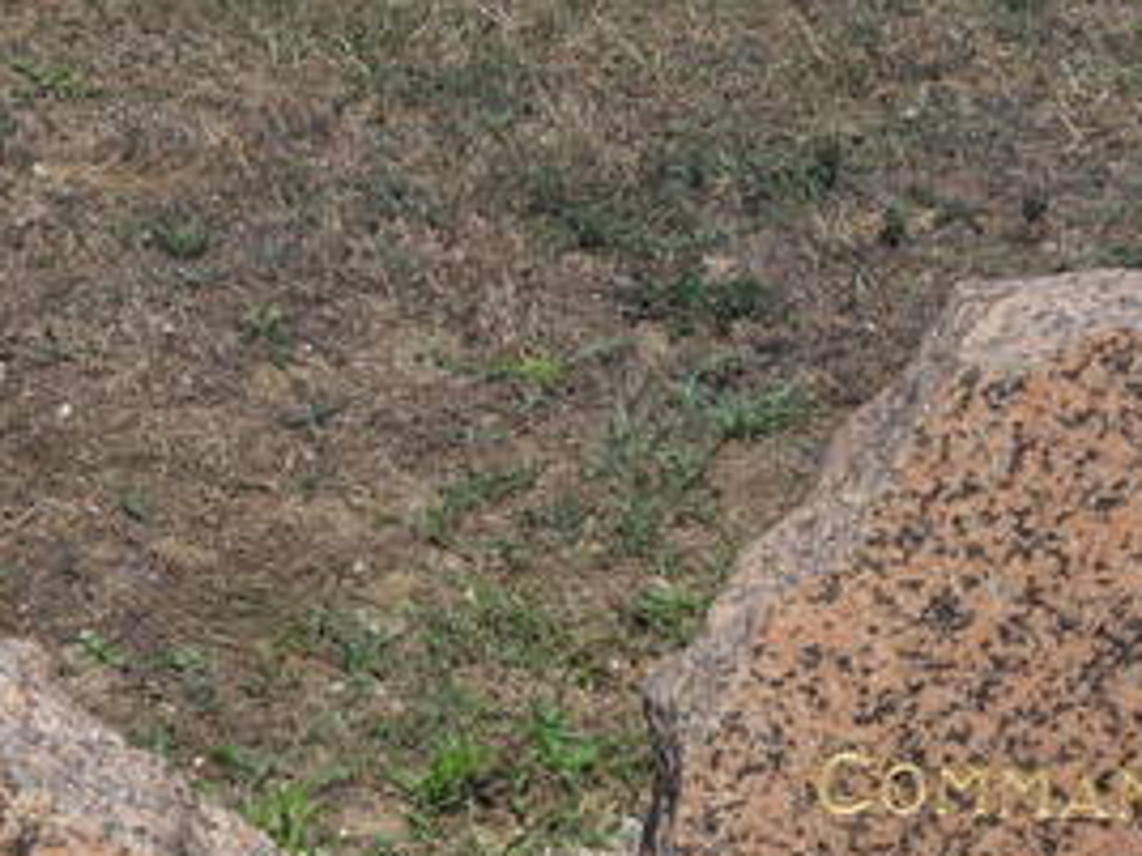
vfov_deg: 7.8
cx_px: 375
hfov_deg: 10.5
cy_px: 984
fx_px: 6235
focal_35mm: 189
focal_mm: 14.2
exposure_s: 1/750
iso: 80
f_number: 5.3
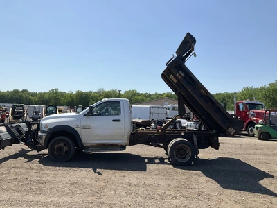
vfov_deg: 48.2
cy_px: 104
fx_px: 232
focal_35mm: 29
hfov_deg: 61.7
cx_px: 138
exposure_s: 1/2801
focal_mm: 3
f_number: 1.8
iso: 25
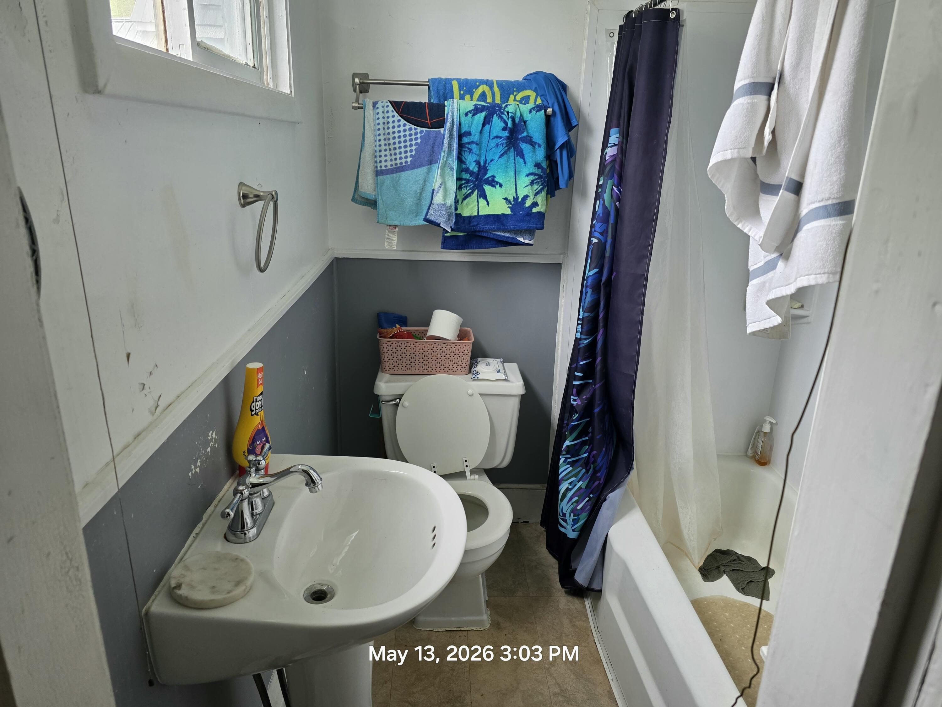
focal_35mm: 23
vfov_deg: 58.9
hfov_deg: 73.9
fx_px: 626
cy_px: 354
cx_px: 471
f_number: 1.7
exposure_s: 1/120
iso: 200
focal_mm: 6.3
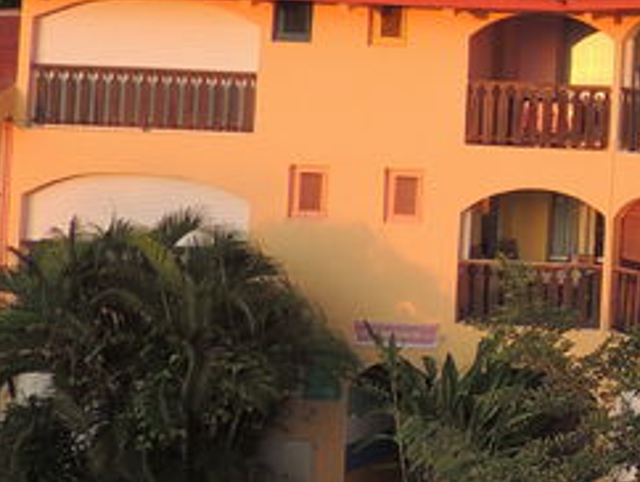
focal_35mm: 99
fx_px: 1832
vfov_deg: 14.8
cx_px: 1209
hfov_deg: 16.2
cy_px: 45
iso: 100
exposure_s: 1/100
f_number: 3
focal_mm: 4.3
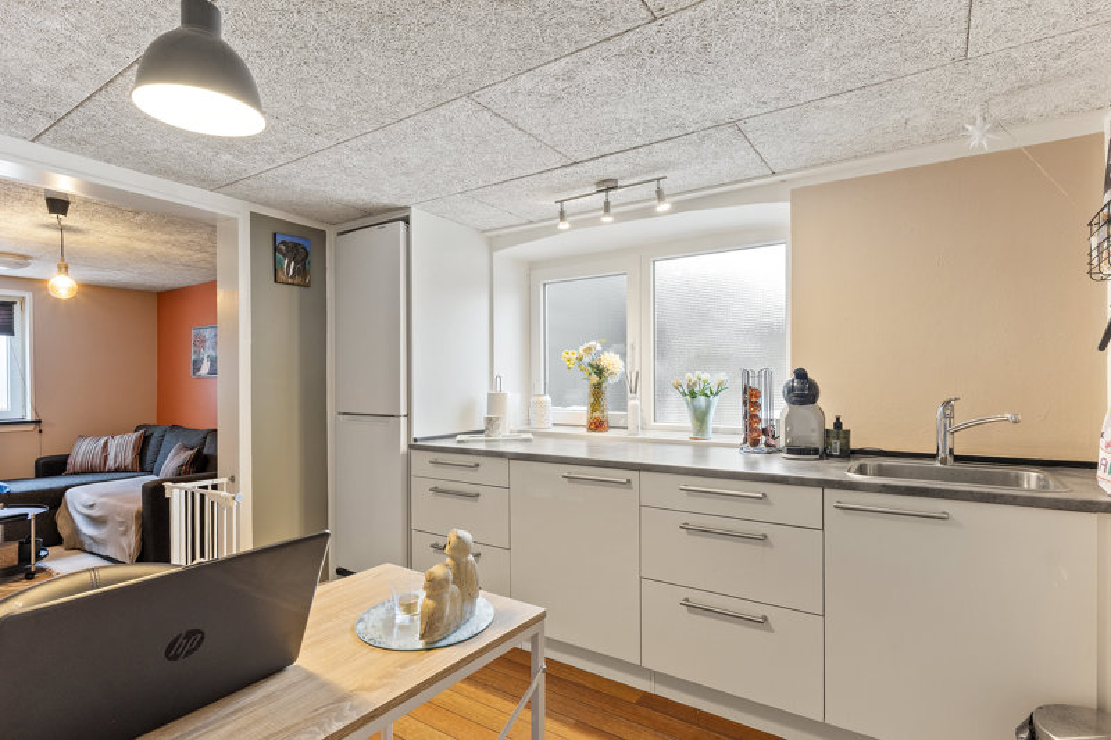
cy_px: 370
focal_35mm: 18
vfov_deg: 67.8
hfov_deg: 90.5
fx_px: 551
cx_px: 556
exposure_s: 1/1.43
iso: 200
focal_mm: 11.9
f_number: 8
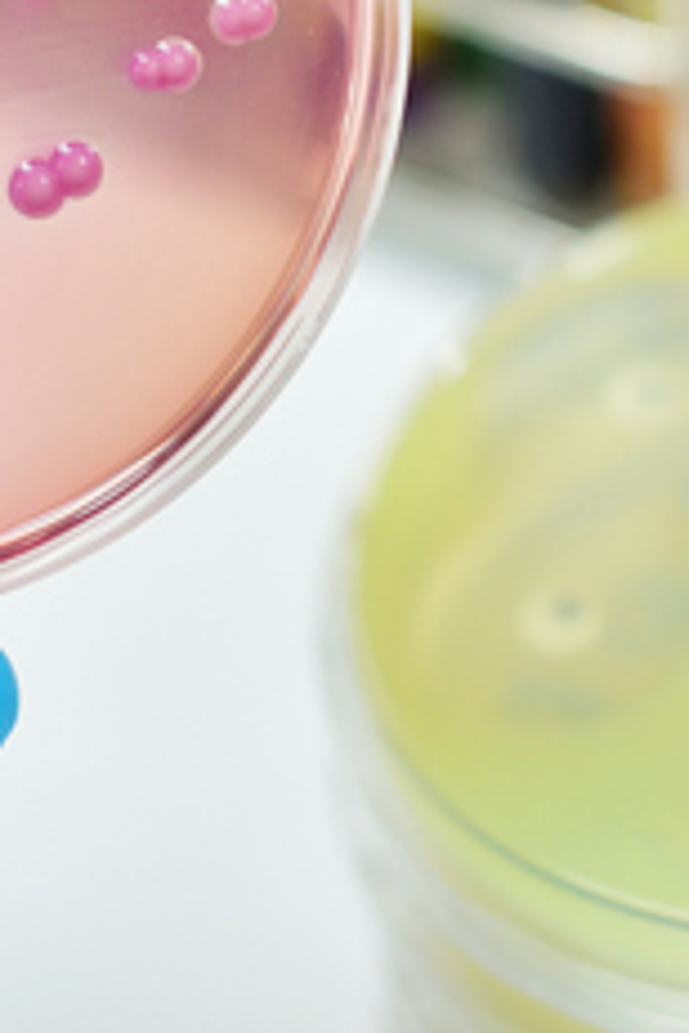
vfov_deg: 13.0
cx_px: 318
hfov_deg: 8.7
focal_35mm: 157
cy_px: 186
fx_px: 4507
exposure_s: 1/160
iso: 400
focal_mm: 50
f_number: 3.2
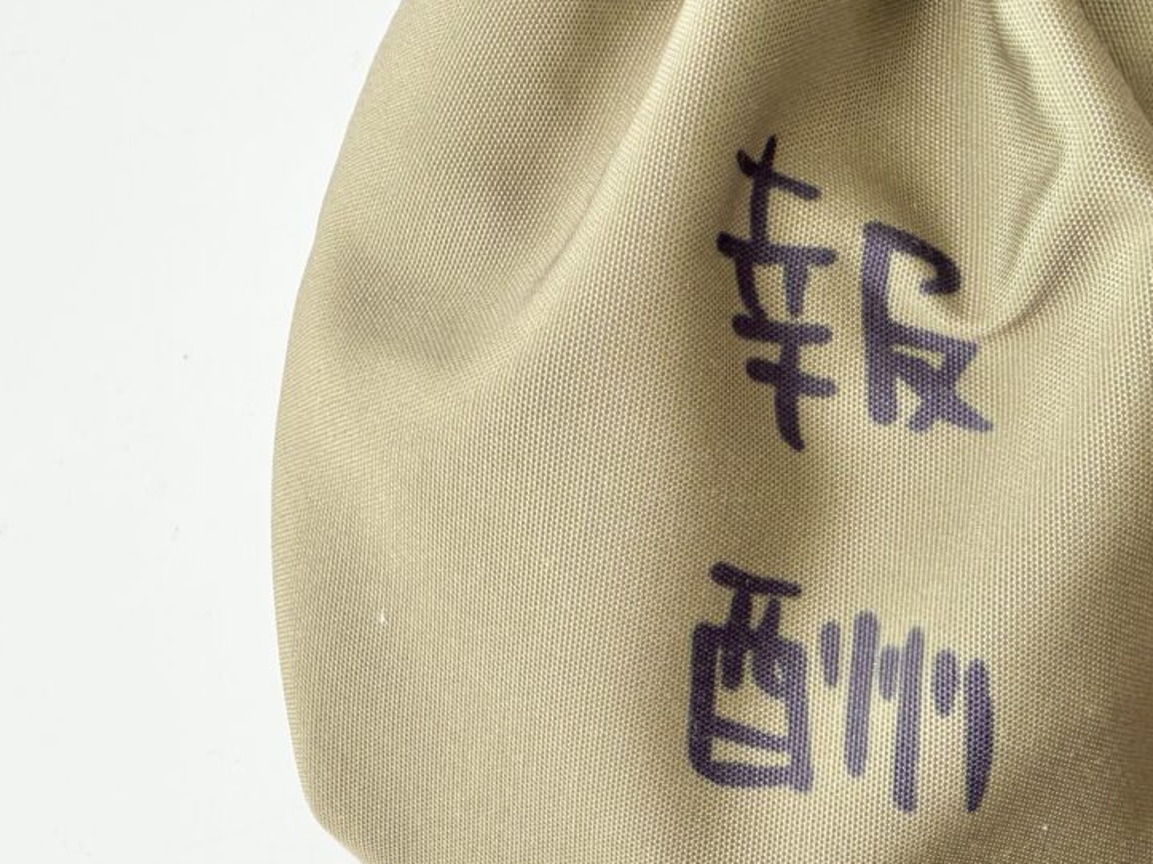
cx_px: 780
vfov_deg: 41.8
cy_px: 403
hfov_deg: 52.8
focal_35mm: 34
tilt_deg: -82.1
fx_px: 1132
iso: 125
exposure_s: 1/121
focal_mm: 2.22
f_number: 2.2
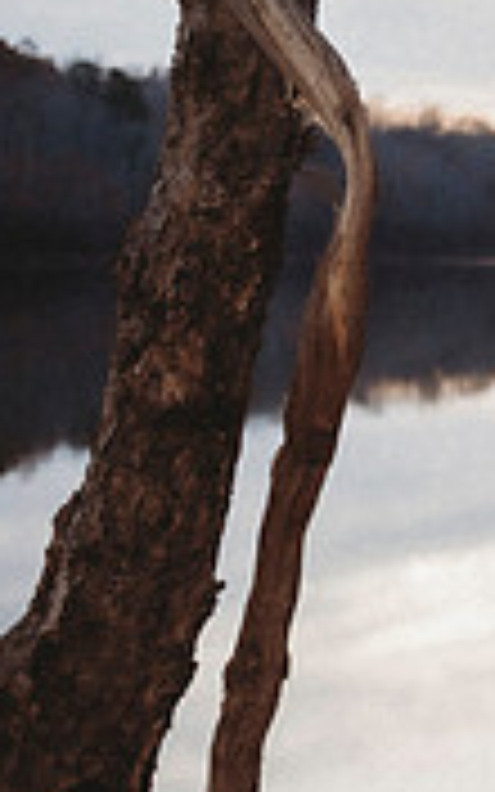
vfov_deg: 19.0
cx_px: 1207
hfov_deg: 10.3
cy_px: 251
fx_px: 2353
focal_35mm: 109
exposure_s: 1/320
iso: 100
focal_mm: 31
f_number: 2.8
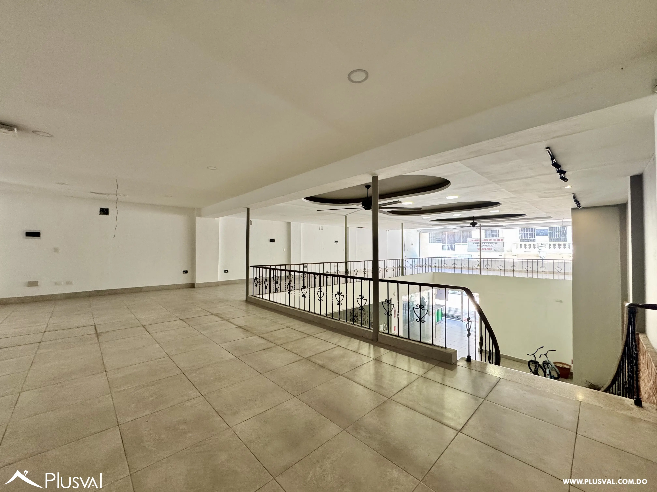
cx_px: 328
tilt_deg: -0.2
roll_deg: -0.6
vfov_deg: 85.7
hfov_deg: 102.1
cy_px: 246
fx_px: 266
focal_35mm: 14
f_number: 2.2
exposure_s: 1/60
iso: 250
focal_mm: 2.22
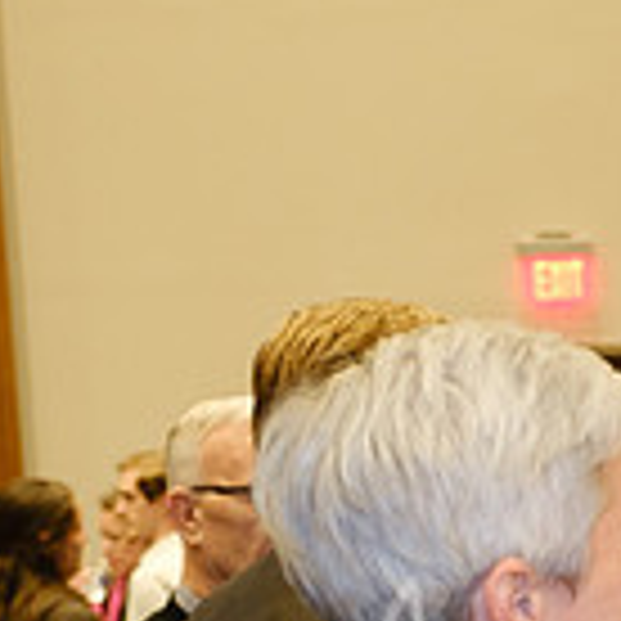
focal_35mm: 143
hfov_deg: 11.3
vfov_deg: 11.9
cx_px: 1120
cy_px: 808
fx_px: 2902
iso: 1600
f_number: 2.8
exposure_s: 1/60
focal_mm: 26.6
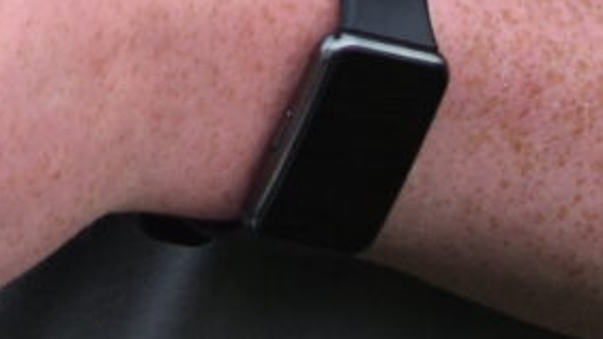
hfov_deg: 5.1
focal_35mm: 423
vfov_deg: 2.8
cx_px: -11
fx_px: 6763
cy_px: -448
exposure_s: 1/1000
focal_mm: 35
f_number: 4
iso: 720
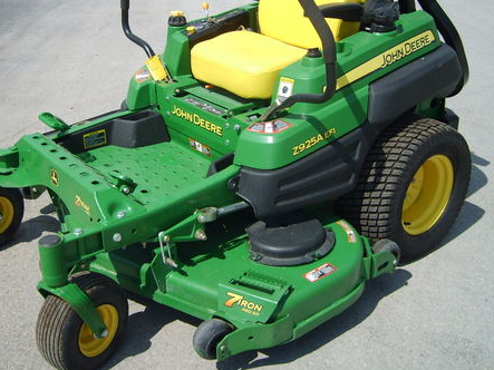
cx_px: 225
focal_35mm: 43
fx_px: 613
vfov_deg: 33.5
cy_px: 148
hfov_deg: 43.8
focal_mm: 5.8
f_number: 7.1
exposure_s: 1/250
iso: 50
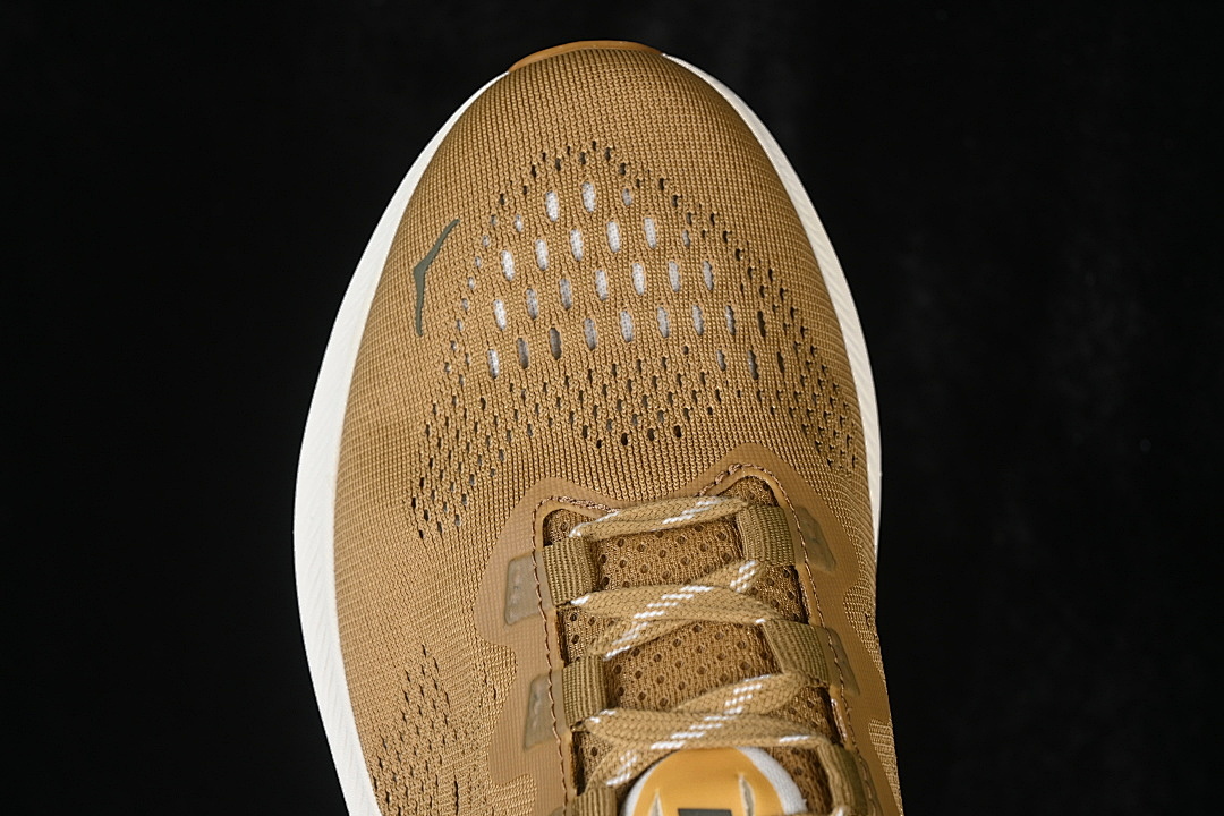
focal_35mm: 75
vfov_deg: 18.2
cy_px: 408
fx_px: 2550
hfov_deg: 27.0
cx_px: 612
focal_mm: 50
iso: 160
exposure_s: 1/60
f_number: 6.3
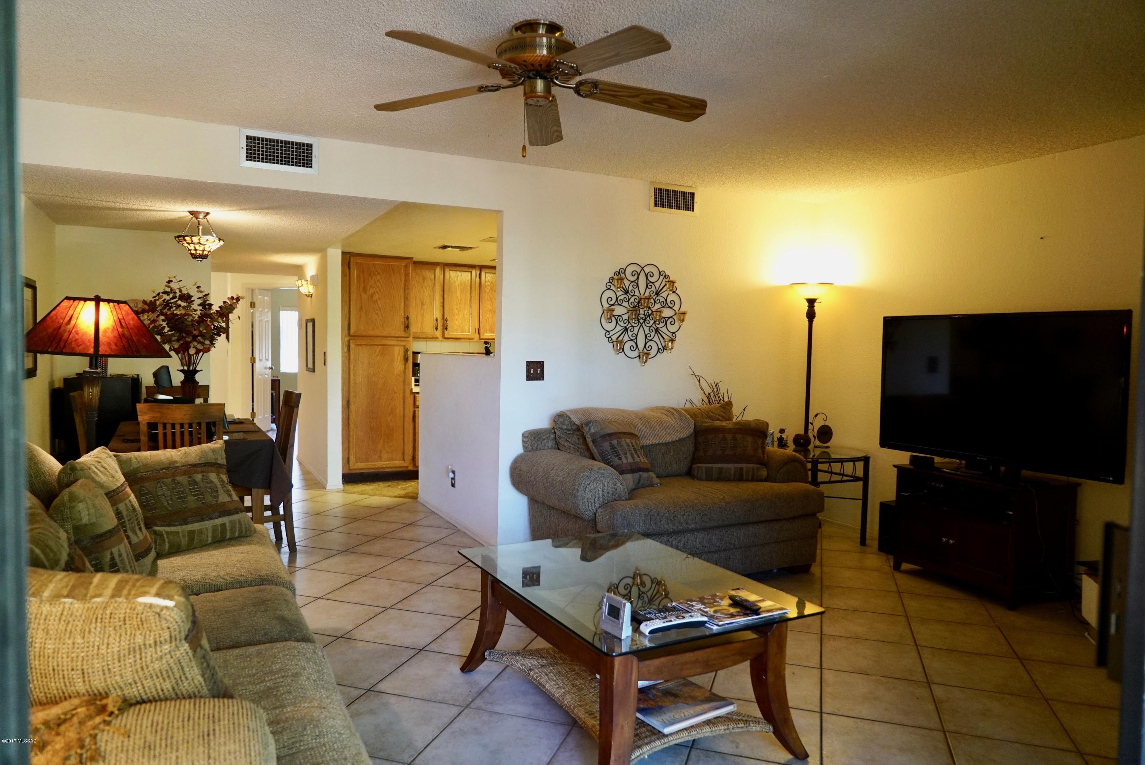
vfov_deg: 53.2
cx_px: 572
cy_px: 382
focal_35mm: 24
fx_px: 764
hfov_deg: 73.7
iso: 2000
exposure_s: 1/160
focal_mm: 24
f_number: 4
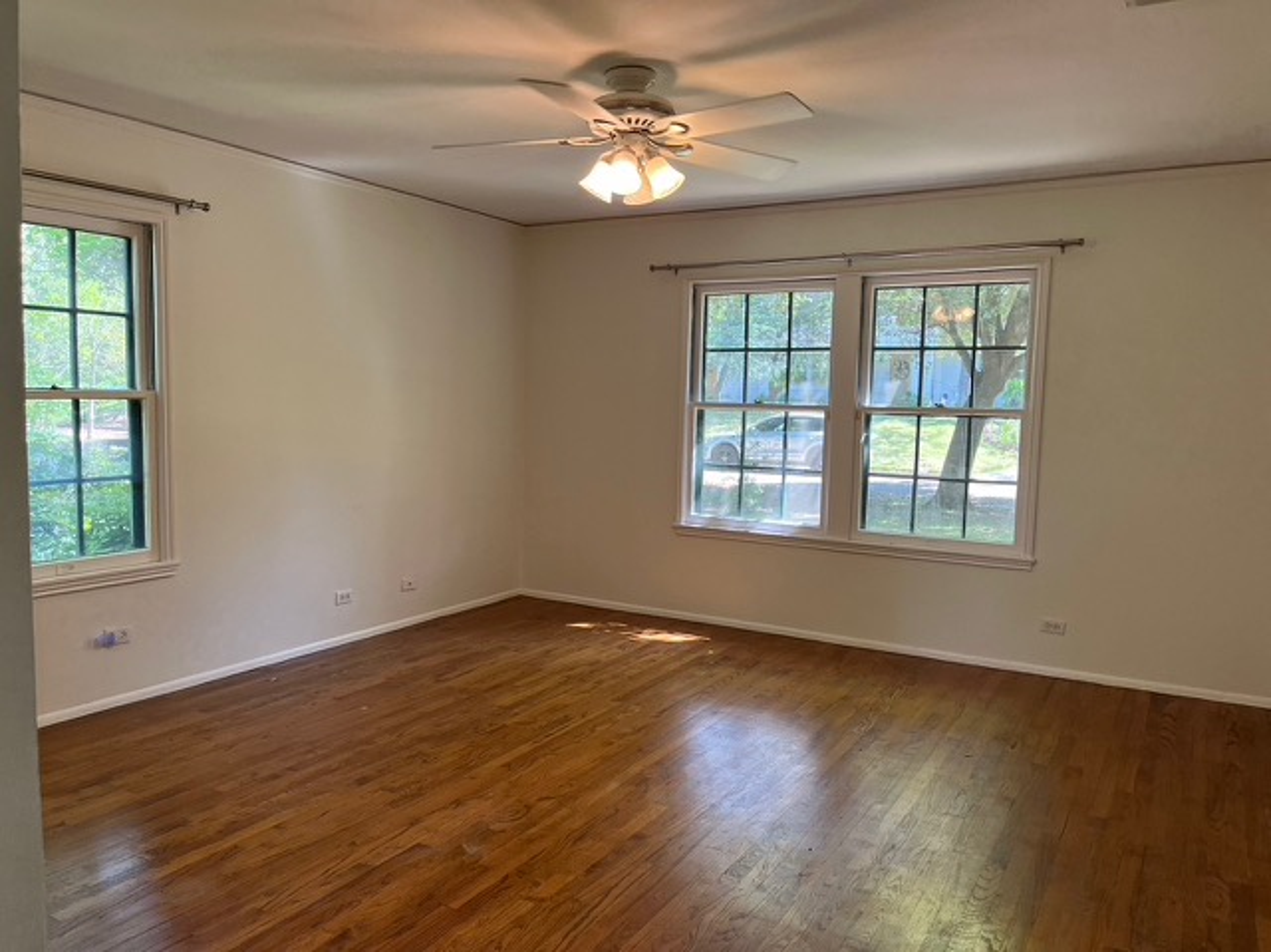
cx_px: 636
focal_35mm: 26
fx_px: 954
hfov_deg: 67.3
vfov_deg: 53.0
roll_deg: -0.7
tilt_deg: -5.6
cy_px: 476
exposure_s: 1/120
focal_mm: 5.1
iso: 100
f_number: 1.6
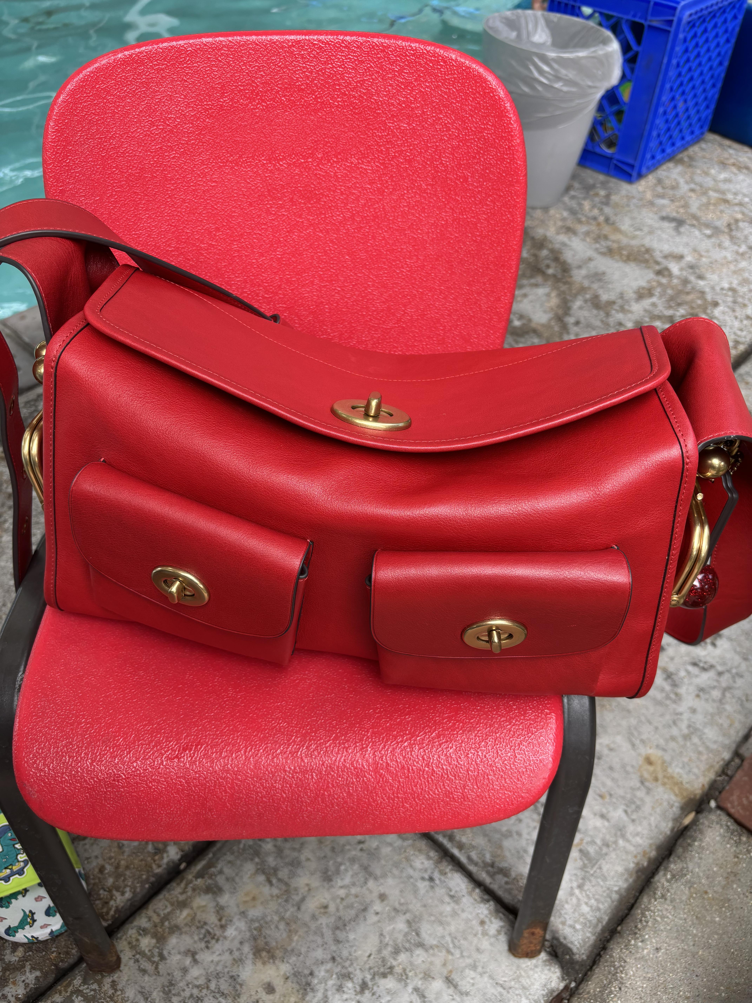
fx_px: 753
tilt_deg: -44.1
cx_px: 376
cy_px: 502
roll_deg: +0.6
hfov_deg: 53.1
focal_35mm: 26
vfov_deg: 67.3
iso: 40
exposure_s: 1/164
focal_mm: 5.96
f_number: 1.6
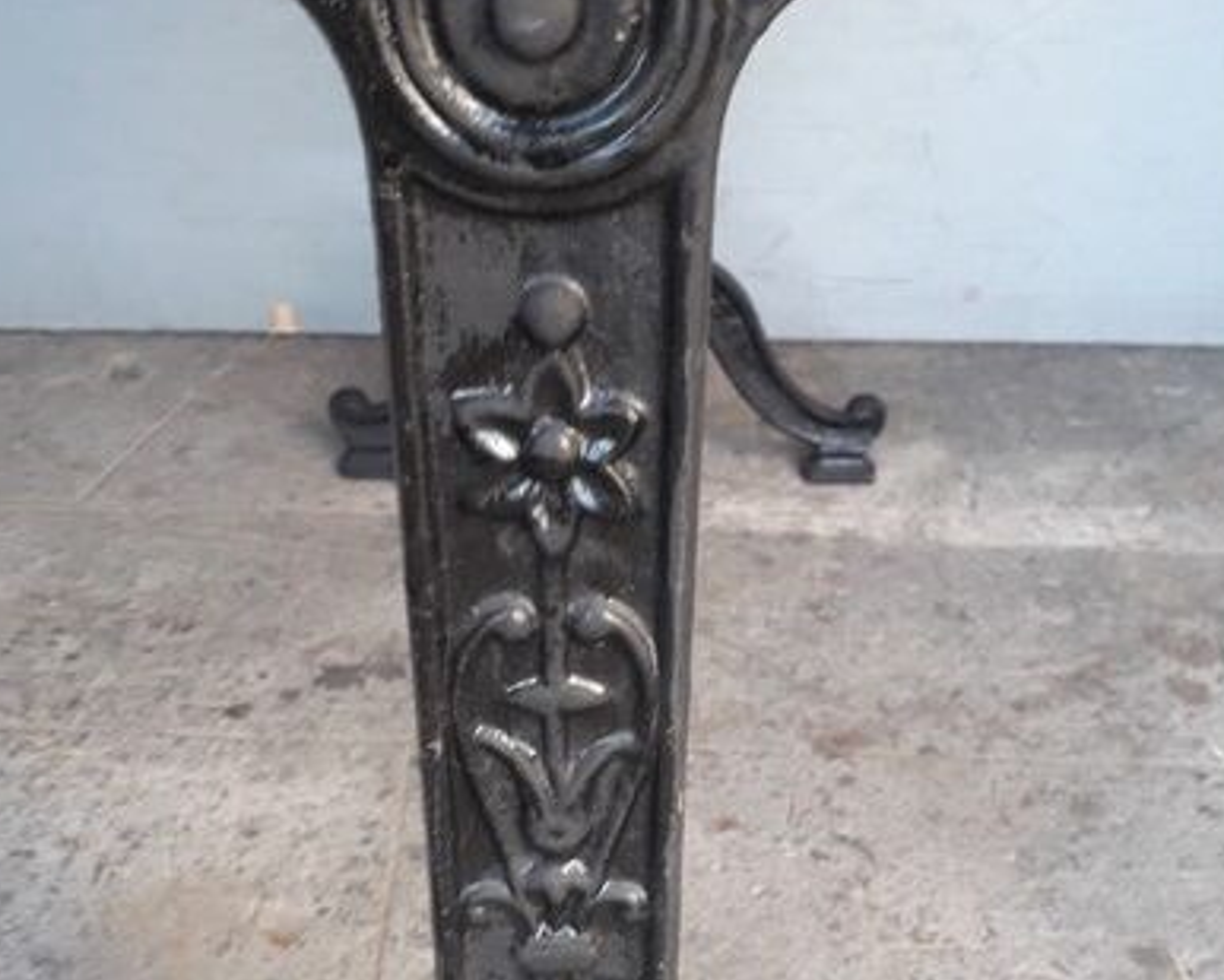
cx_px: 612
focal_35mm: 41
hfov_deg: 44.8
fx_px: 1486
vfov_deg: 35.8
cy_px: 717
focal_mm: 3.6
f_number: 1.9
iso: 100
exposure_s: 1/50
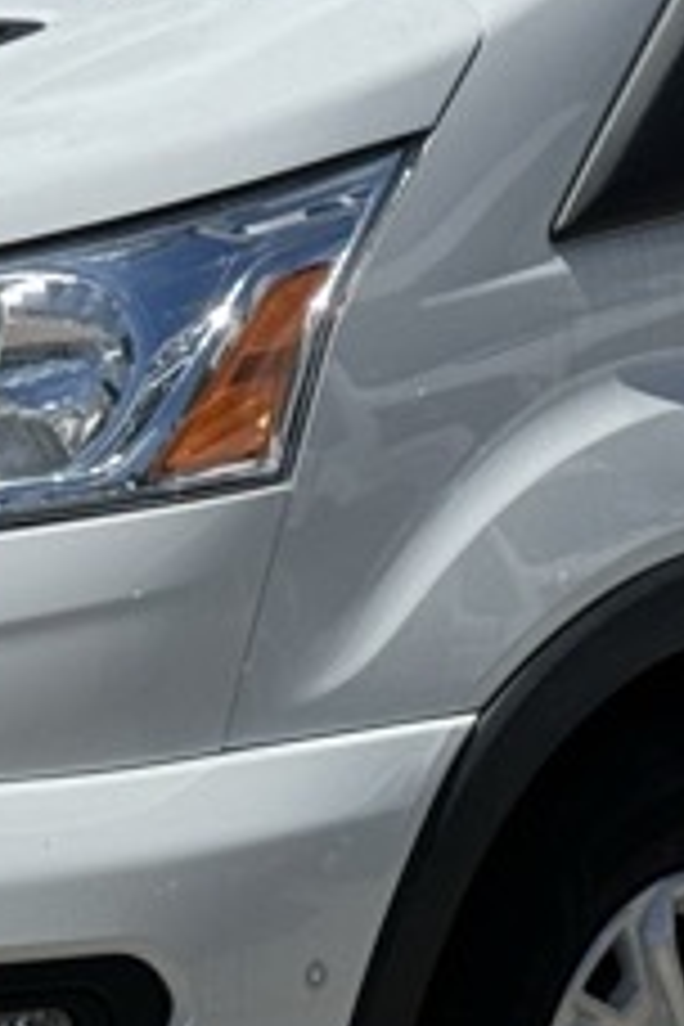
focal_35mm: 224
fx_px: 6384
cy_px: -135
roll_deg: -0.8
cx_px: 796
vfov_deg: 9.1
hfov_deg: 6.1
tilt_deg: -0.6
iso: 80
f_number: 1.78
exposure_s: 1/9009
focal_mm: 6.76
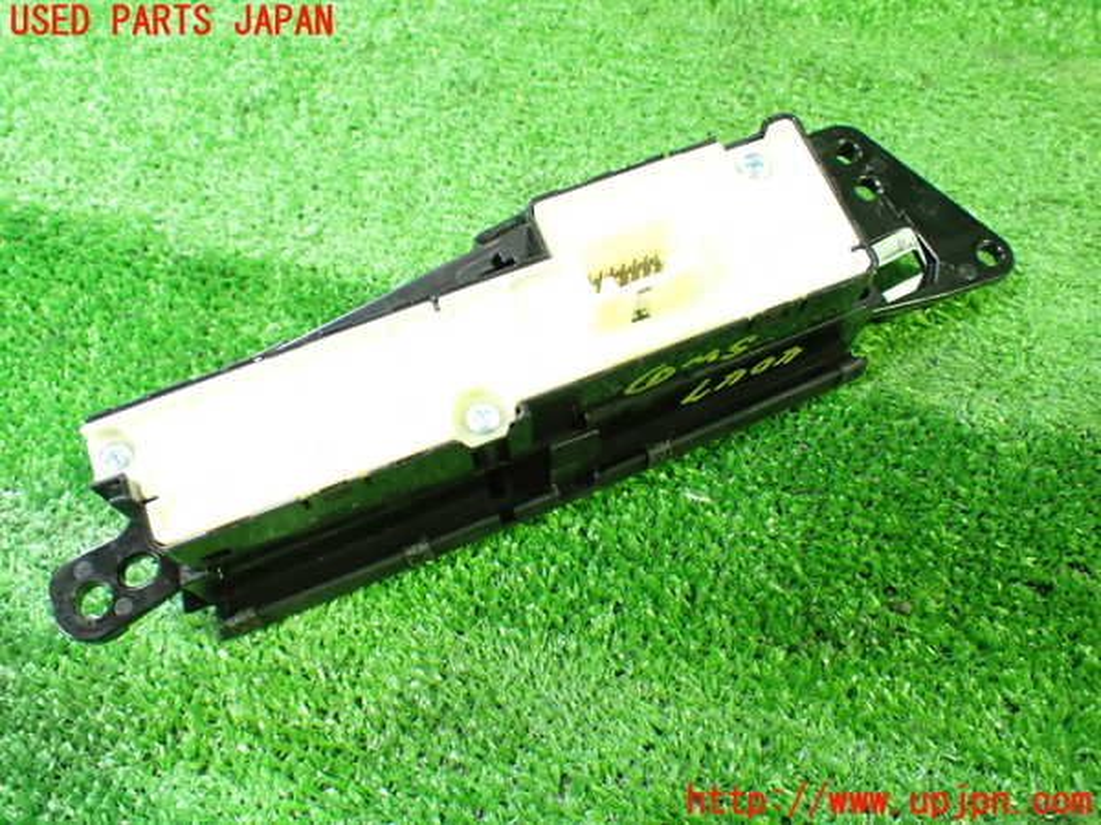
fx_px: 1018
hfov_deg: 56.8
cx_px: 550
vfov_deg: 44.2
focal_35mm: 32
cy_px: 412
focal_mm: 5.79
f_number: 2.4
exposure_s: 1/30
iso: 800
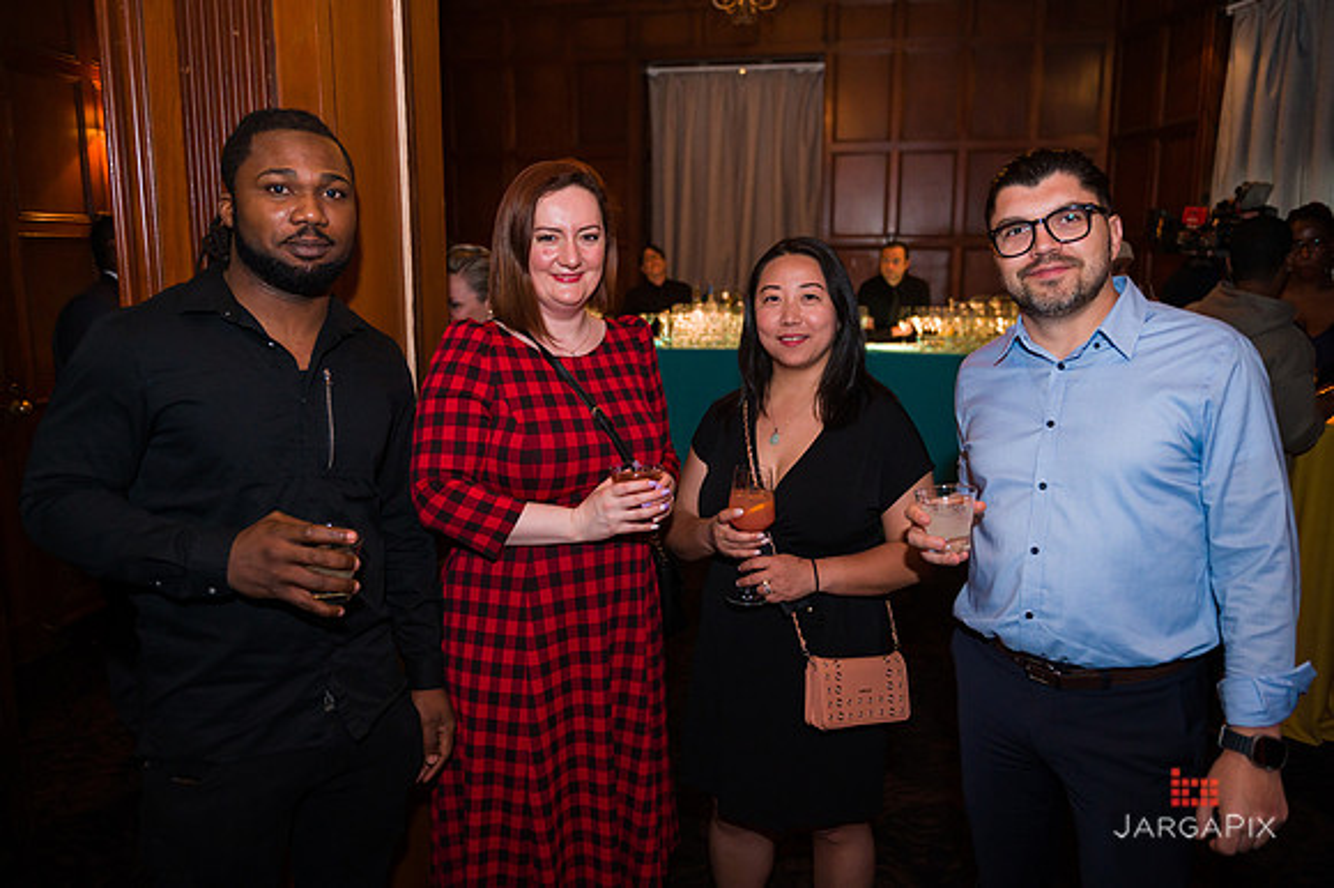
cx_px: 667
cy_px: 444
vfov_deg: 47.9
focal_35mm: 27
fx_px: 1000
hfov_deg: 67.4
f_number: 3.2
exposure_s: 1/200
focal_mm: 27
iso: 1600
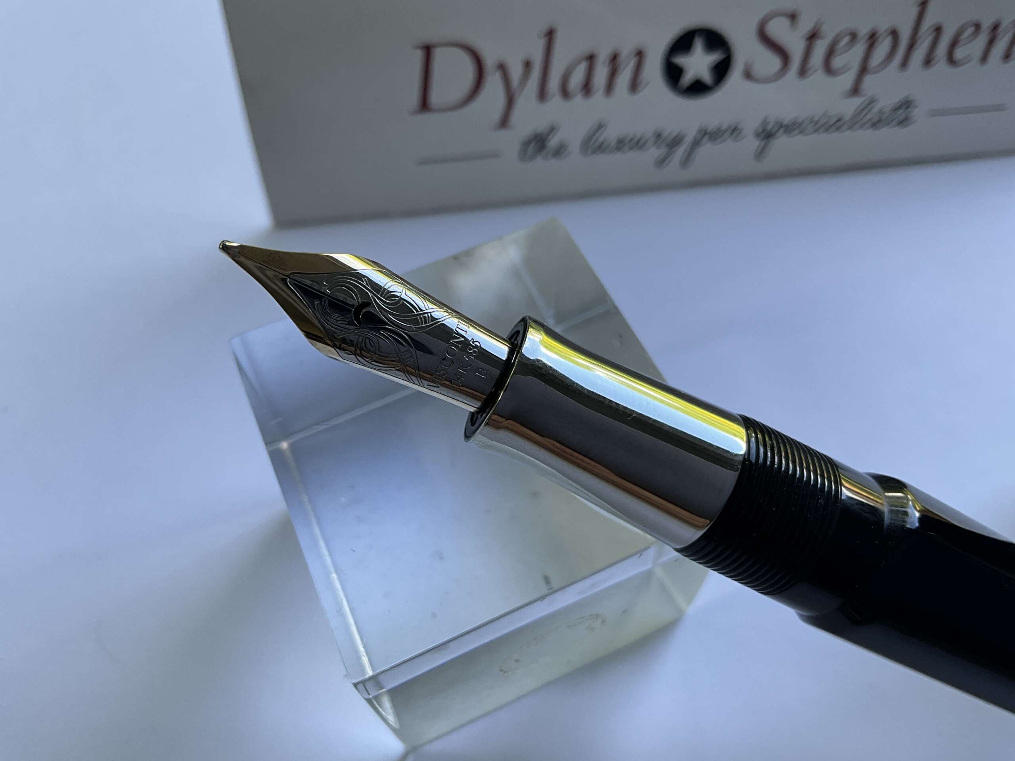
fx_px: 850
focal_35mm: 29
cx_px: 508
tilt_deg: -60.1
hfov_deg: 61.7
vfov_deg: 48.2
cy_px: 380
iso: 32
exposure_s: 1/122
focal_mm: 3
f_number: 1.8
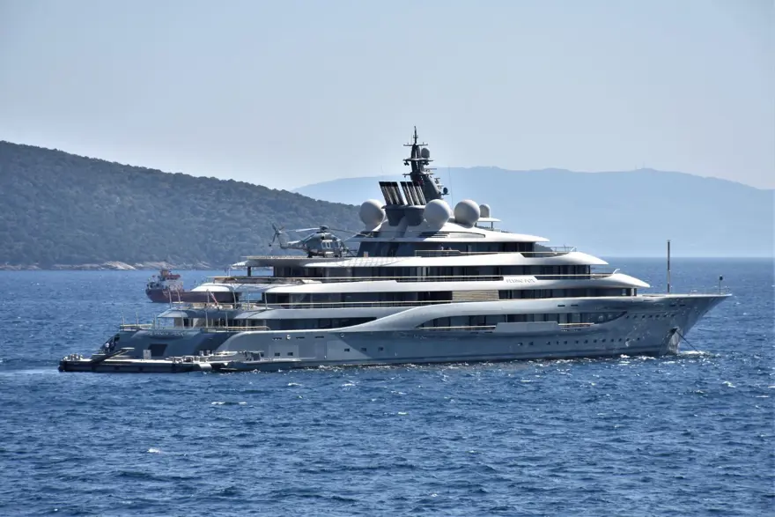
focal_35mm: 183
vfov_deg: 7.5
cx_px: 388
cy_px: 258
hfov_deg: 11.2
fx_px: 3940
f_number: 10
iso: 400
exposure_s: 1/1600
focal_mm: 122
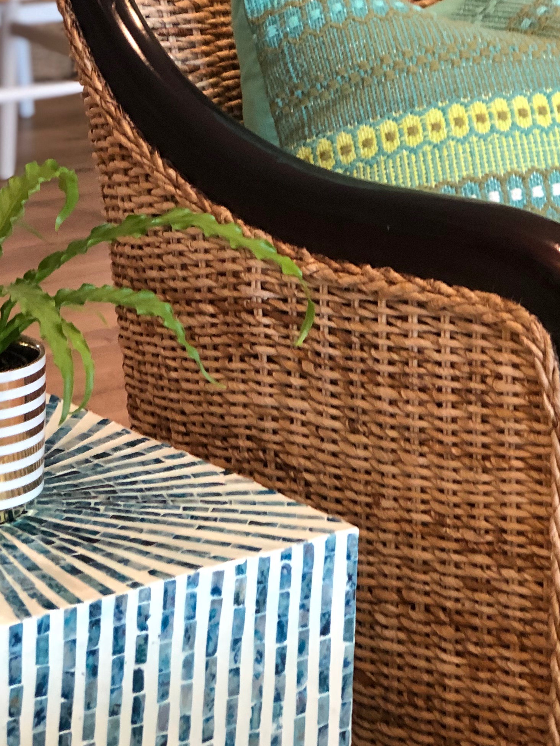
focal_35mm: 118
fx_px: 2545
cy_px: 64
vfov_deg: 16.5
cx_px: 150
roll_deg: -0.5
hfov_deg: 12.5
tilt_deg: -11.2
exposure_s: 1/30
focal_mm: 6.6
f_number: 2.8
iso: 125
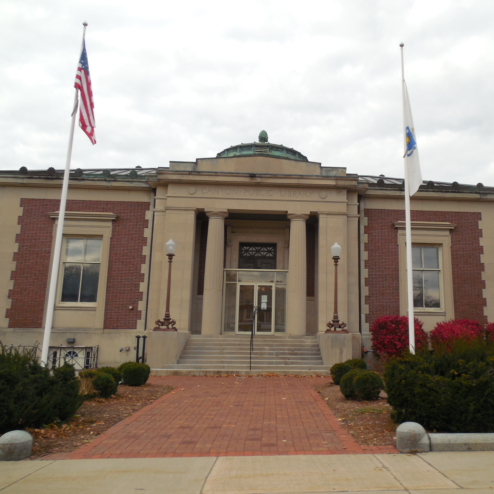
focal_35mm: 30
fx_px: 484
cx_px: 307
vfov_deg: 54.0
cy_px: 244
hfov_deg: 53.5
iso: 125
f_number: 3.3
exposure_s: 1/500
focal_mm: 4.5
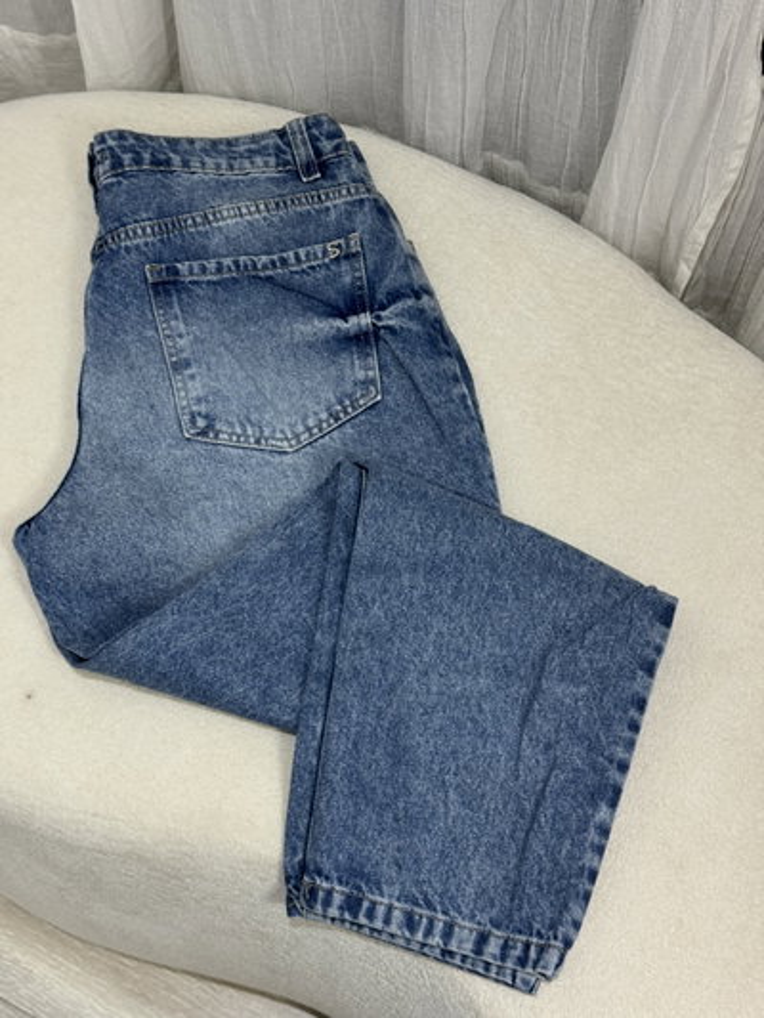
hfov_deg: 30.3
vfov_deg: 39.6
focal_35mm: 48
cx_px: 382
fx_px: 1412
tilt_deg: -64.6
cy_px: 509
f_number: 1.78
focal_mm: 6.76
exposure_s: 1/50
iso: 50
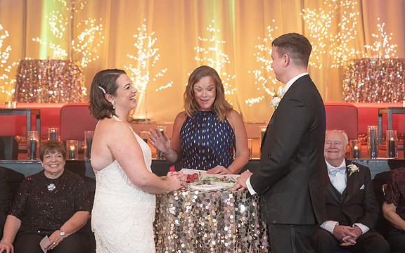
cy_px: 119
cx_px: 204
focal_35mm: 80
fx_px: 883
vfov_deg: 16.3
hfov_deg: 25.8
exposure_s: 1/100
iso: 4000
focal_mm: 70
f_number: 4
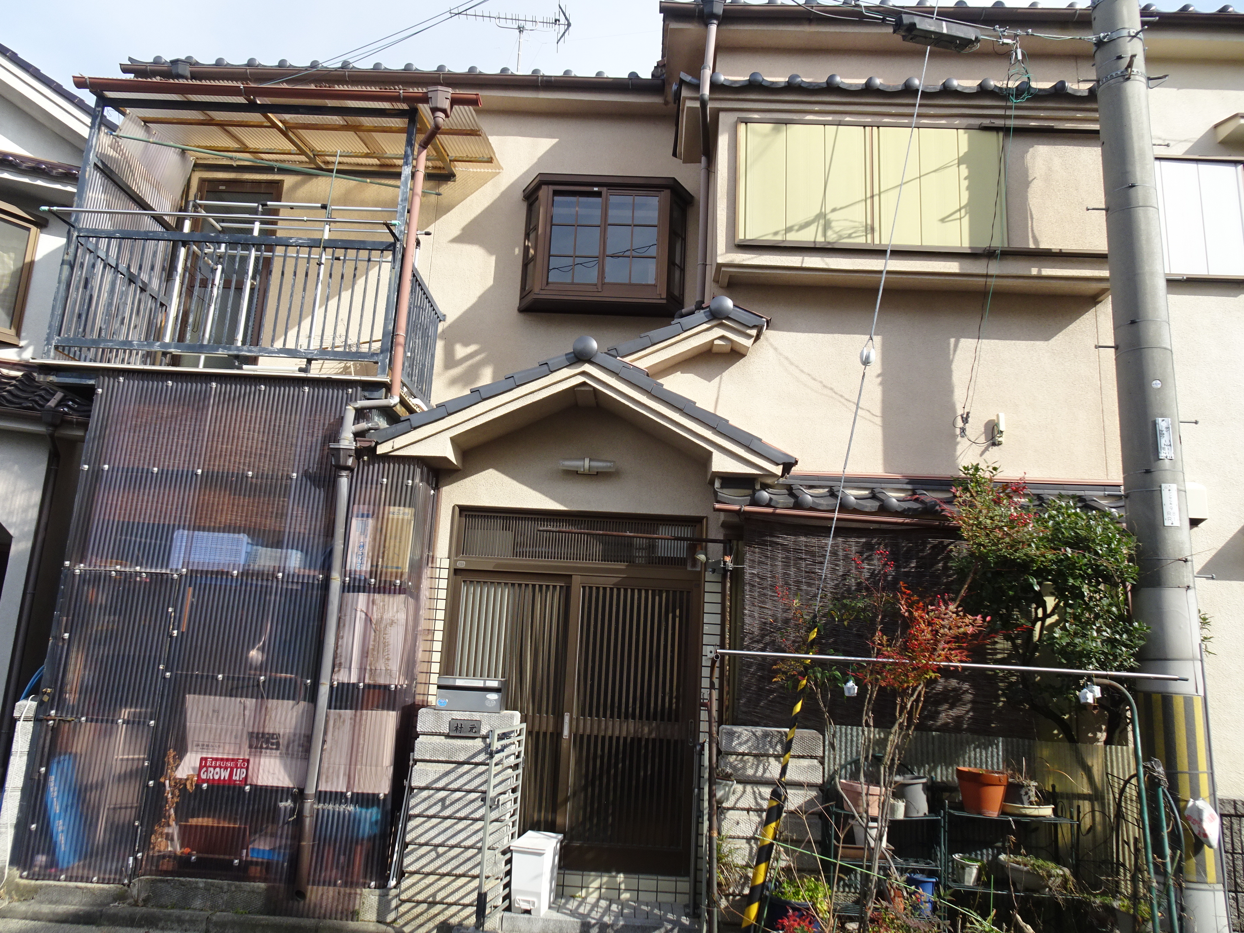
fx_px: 862
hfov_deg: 71.6
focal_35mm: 24
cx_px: 622
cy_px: 466
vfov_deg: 56.8
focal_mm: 4.1
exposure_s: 1/500
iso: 80
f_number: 3.5
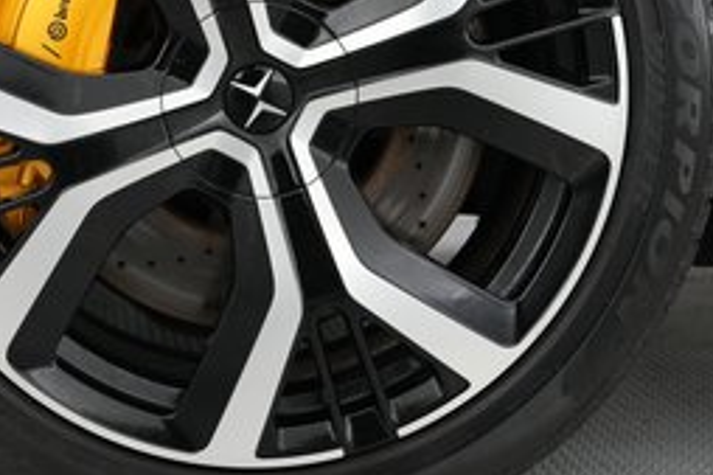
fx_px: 1247
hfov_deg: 31.8
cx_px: 264
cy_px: 96
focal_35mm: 63
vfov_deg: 21.3
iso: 3200
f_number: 2.8
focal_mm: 25
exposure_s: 1/125
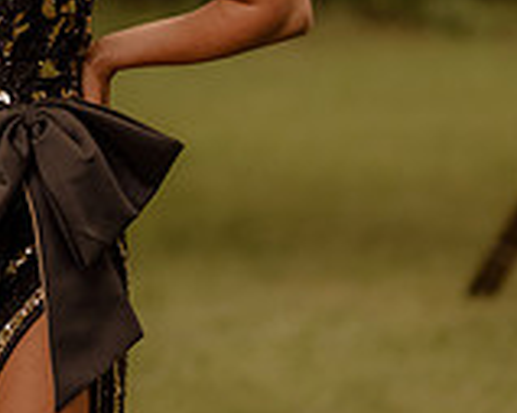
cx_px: -215
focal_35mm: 291
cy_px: -11
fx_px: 4450
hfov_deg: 6.6
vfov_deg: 5.3
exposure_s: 1/2000
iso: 400
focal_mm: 85
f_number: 1.4
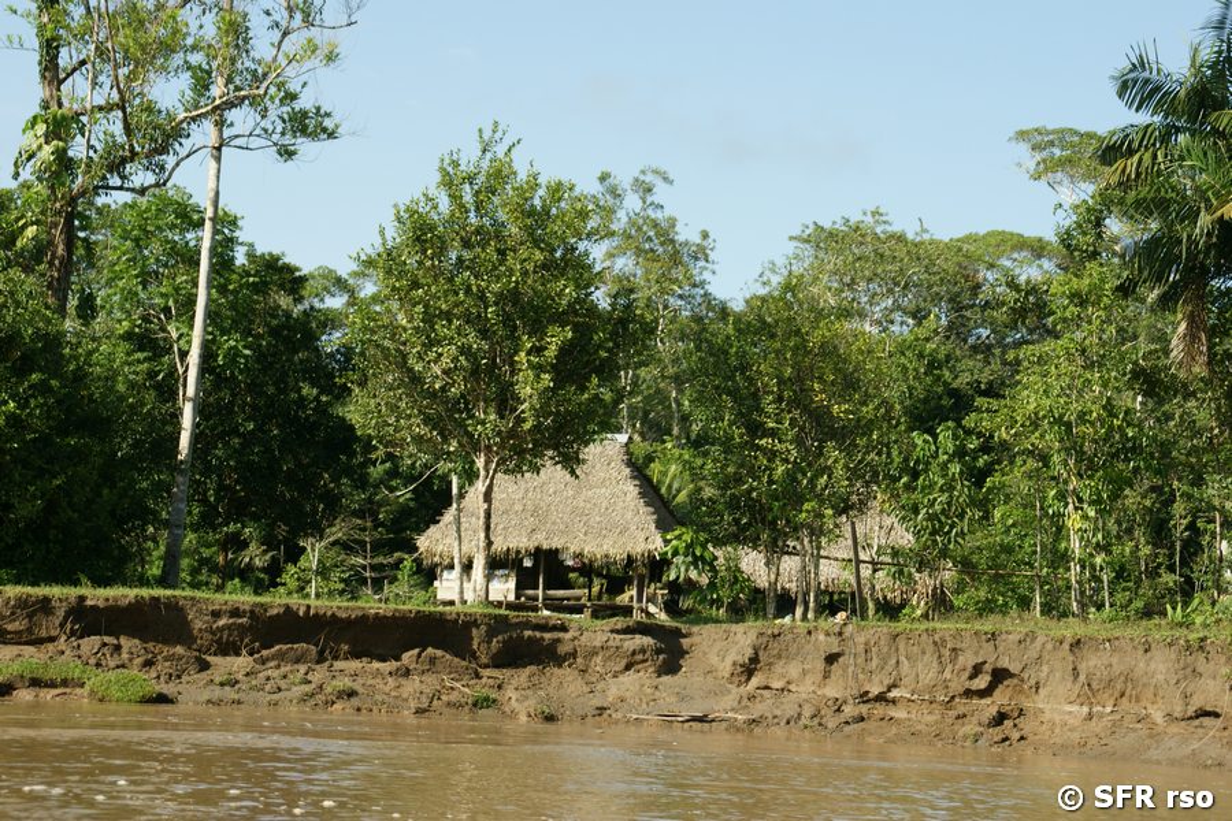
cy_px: 410
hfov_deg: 22.6
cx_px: 616
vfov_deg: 15.2
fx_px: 3080
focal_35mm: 90
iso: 100
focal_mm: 60
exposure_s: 1/125
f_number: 8
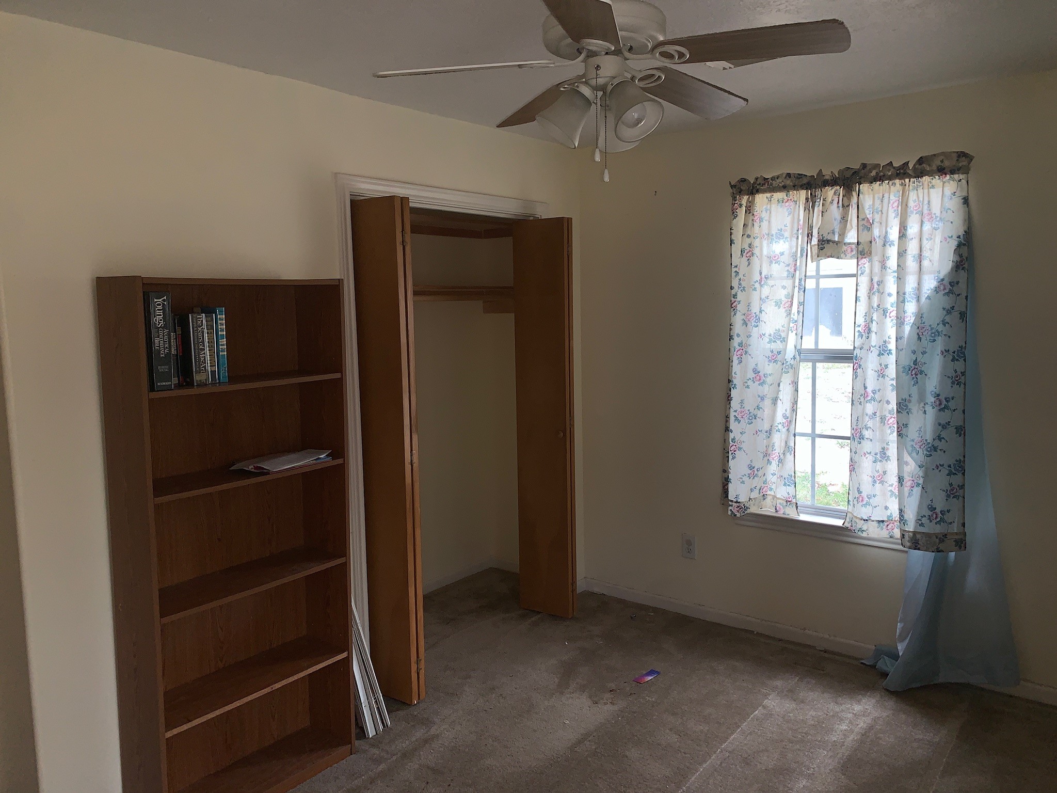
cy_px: 396
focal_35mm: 26
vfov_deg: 53.1
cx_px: 528
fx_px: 794
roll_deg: +2.1
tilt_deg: -6.8
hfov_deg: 67.3
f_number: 1.8
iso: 25
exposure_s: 1/18
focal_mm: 4.25
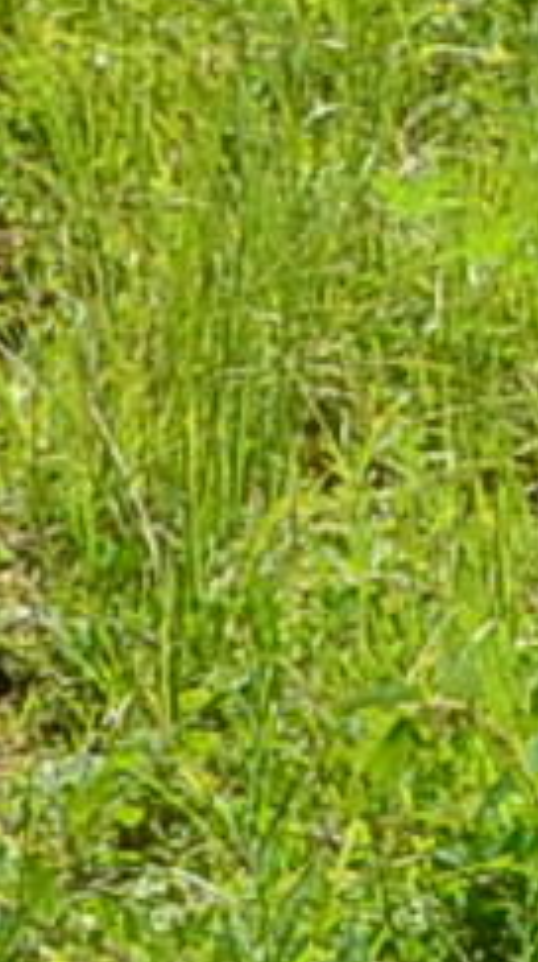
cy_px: -1287
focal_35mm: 446
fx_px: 11355
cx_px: 1574
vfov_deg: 4.7
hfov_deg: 2.7
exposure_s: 1/250
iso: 360
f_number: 10
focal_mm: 28
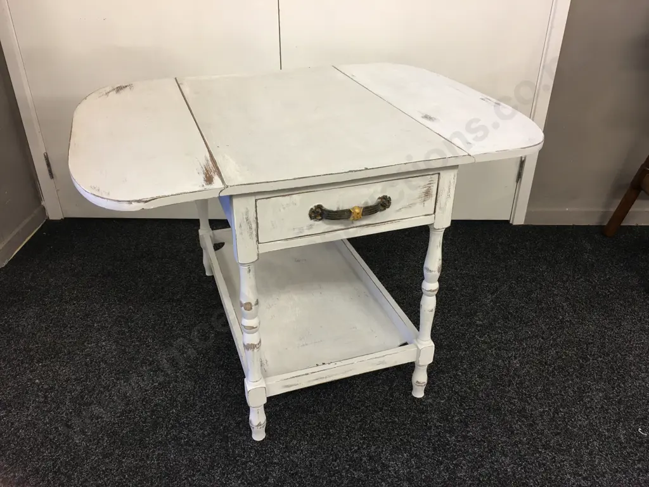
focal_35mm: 29
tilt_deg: -28.0
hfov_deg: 61.7
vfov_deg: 48.2
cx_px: 324
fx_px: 544
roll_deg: -0.9
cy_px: 244
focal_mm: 4.15
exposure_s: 1/17
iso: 40
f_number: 2.2
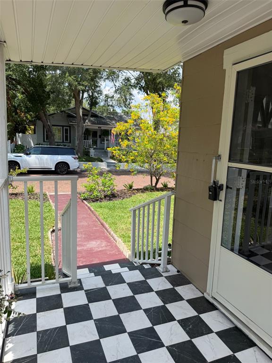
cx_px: 136
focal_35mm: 24
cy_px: 182
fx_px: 251
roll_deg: -1.9
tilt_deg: -9.7
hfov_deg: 56.8
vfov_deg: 71.6
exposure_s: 1/2053
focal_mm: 6.76
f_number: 1.78
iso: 80
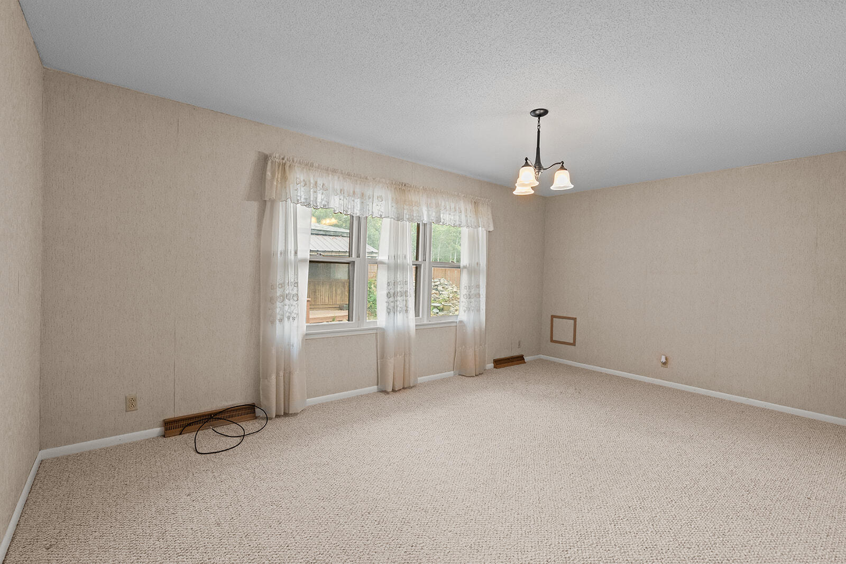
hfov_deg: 96.7
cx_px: 423
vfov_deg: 73.8
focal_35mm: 16
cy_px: 282
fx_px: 376
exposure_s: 1/50
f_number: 4
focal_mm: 16
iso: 1250
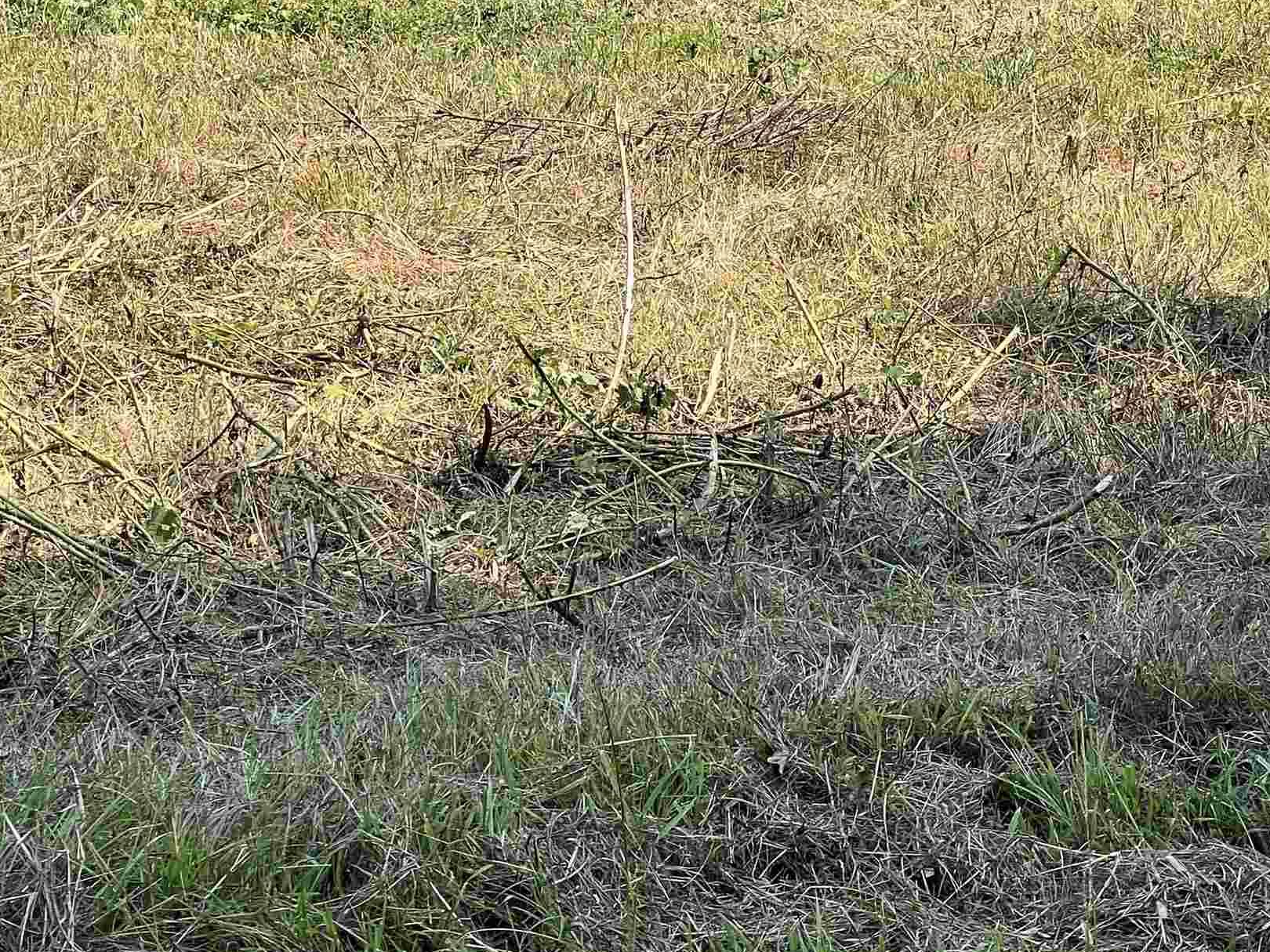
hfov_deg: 13.5
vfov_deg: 10.1
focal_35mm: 146
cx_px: 659
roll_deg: +2.3
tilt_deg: -7.8
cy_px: 147
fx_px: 5356
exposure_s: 1/330
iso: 32
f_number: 2.8
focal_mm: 9
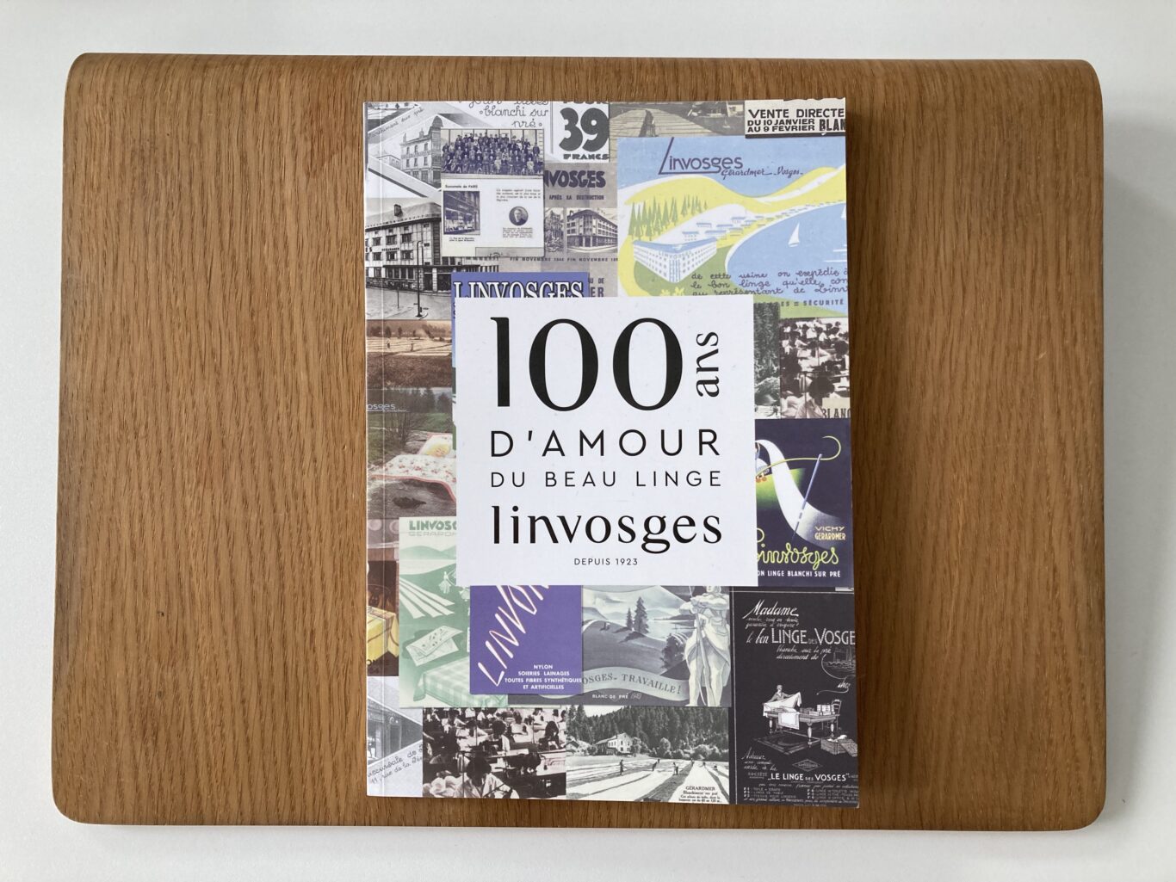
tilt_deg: -78.8
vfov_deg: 49.8
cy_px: 441
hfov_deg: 63.4
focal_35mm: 28
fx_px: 951
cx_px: 588
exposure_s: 1/121
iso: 80
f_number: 1.8
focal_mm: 3.99
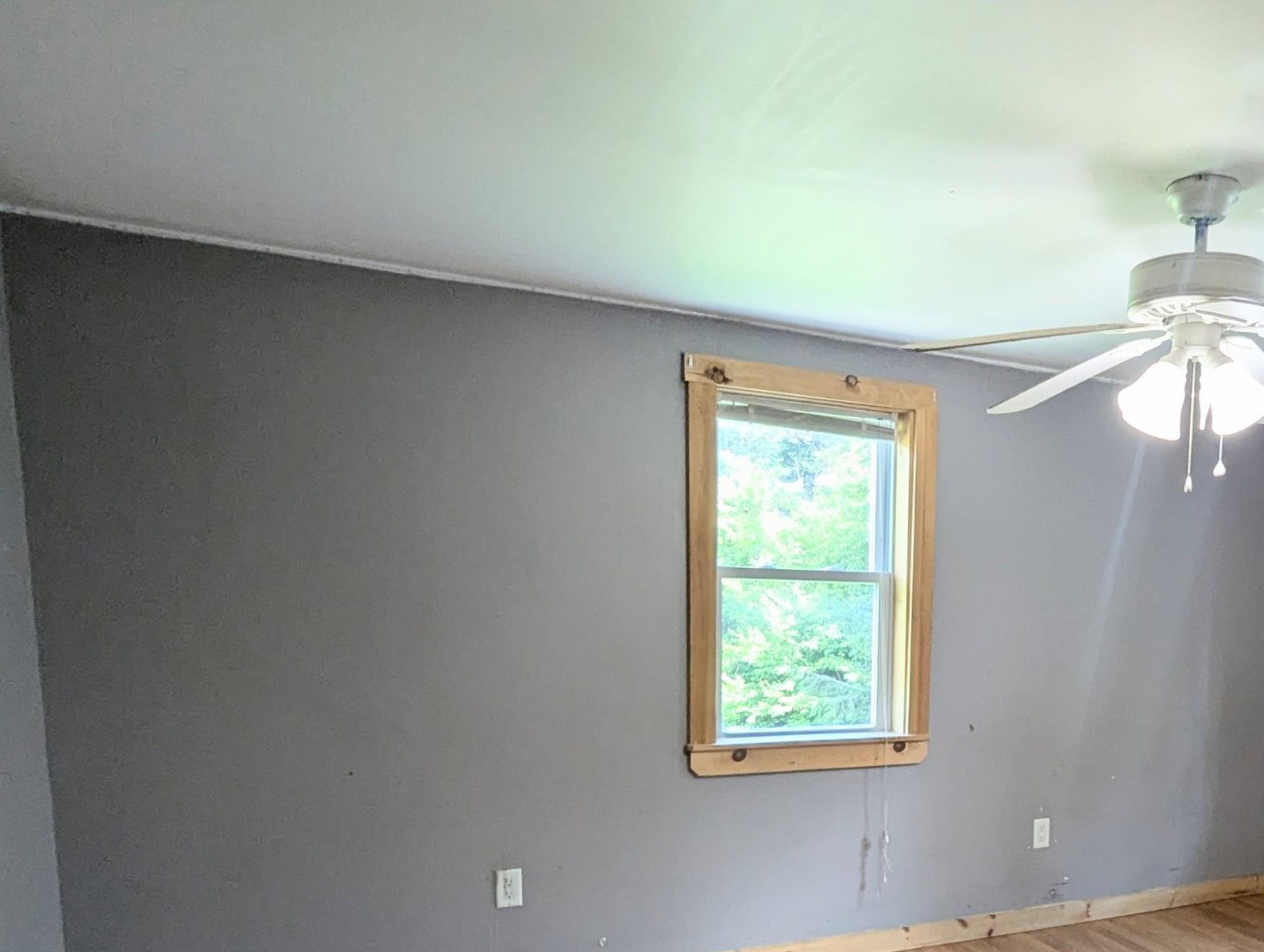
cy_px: 726
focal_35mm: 25
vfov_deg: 52.3
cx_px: 957
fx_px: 914
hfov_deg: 64.9
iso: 94
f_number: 2.2
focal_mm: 1.95
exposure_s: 1/60
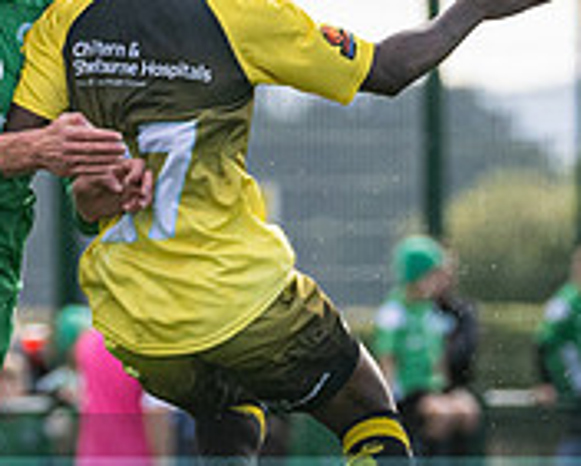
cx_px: 172
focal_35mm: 1524
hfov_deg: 1.3
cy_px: 252
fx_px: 26220
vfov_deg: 1.0
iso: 400
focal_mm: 240
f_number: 4
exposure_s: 1/1600
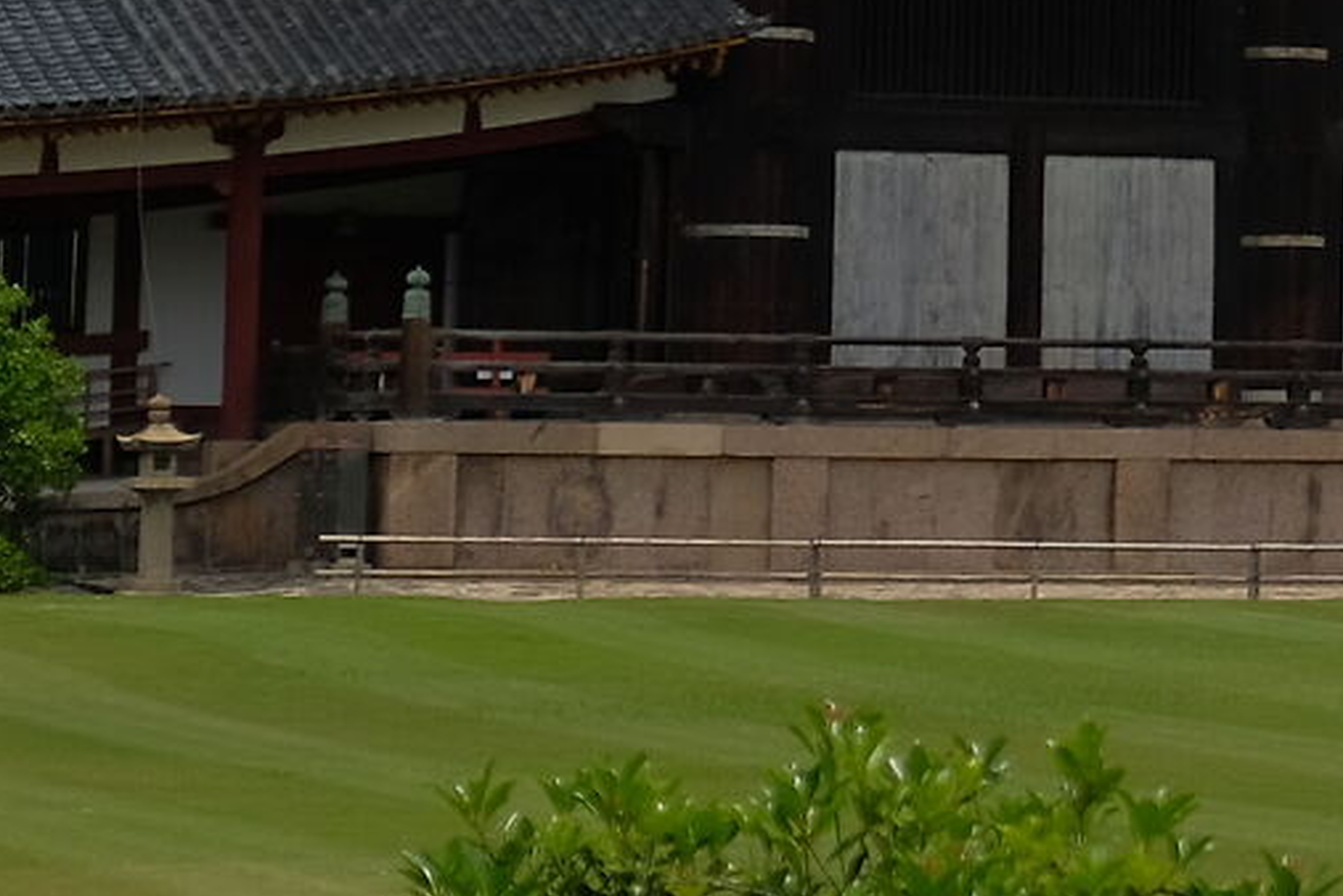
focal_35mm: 213
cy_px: -695
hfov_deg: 9.3
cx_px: 2233
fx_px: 7945
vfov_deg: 6.3
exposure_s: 1/2000
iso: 100
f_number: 3.6
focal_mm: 30.2
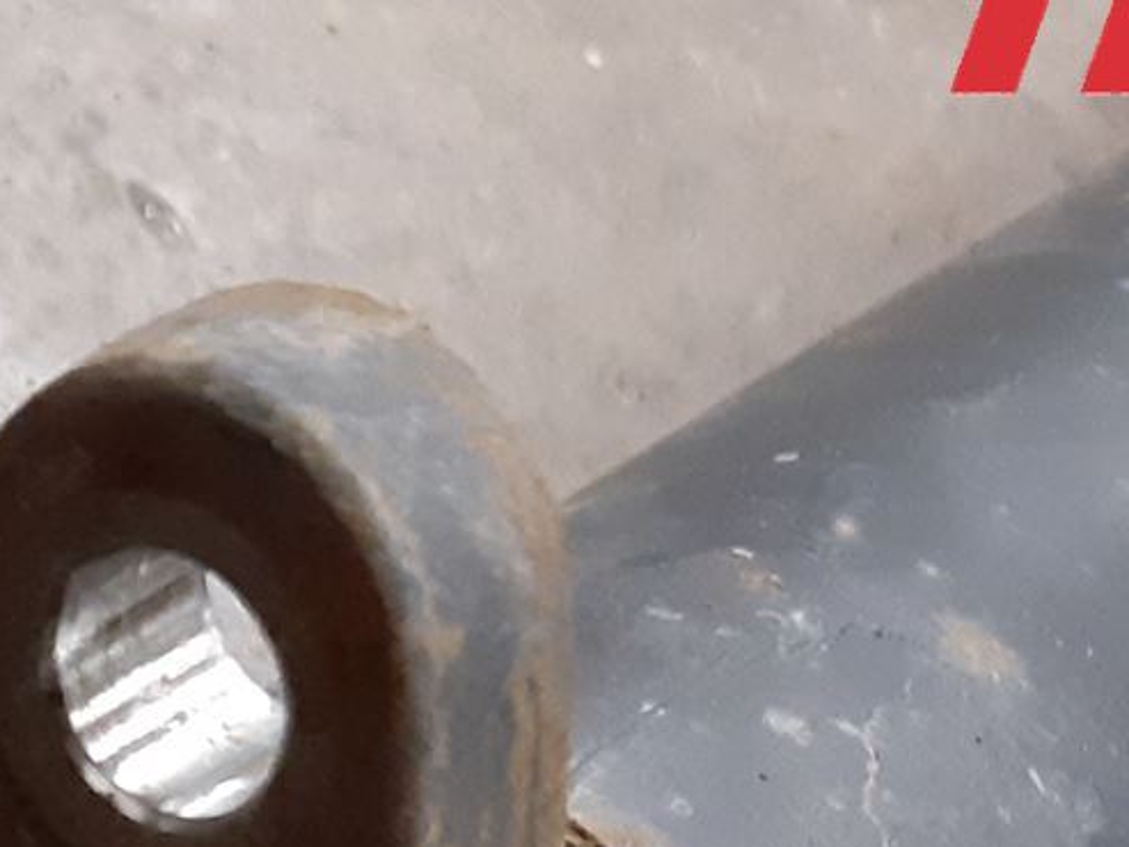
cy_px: 1465
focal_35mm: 108
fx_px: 3523
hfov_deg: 17.8
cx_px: 11
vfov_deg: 12.6
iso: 400
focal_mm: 3.93
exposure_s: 1/25
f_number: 1.7
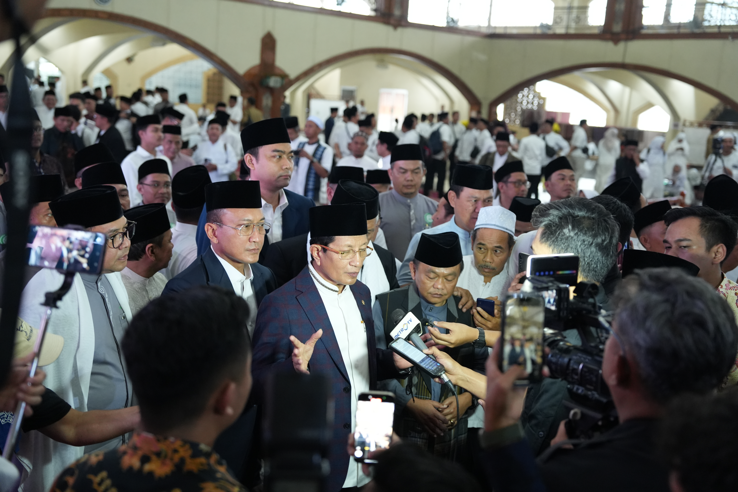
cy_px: 246
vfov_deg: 29.9
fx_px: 922
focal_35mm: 45
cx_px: 369
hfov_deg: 43.6
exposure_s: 1/80
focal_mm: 45
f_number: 2.8
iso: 4000
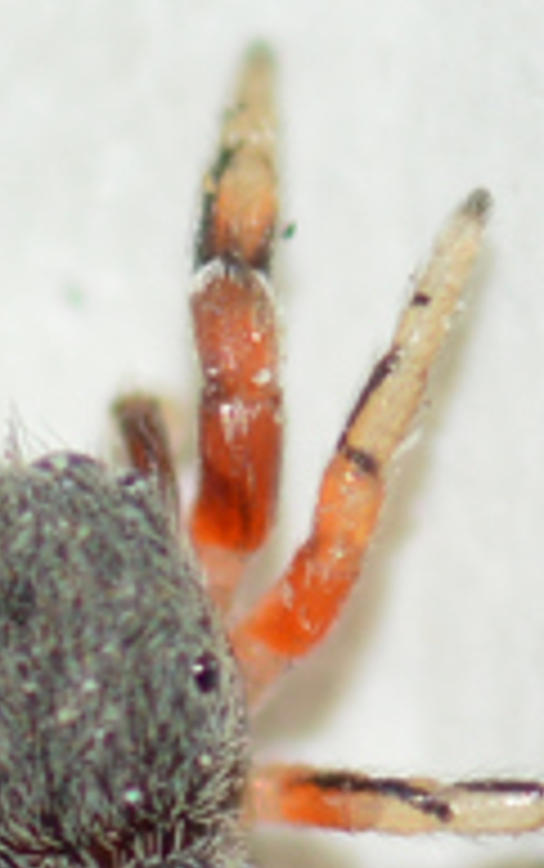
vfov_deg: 4.1
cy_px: 823
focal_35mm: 507
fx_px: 12000
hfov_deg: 2.6
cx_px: 67
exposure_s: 1/200
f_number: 14
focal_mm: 100
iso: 200
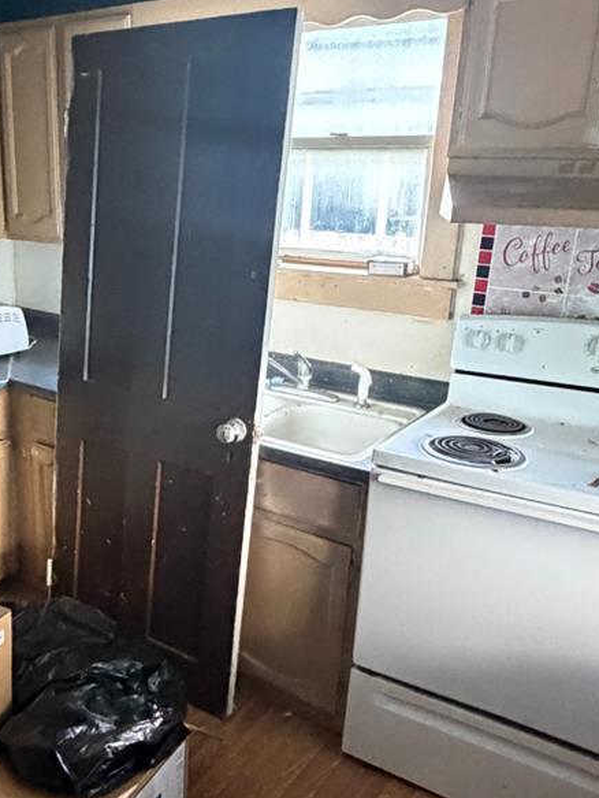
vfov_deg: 51.3
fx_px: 830
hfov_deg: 38.3
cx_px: 125
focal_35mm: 36
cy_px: 435
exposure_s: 1/60
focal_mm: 2.22
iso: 800
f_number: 2.2
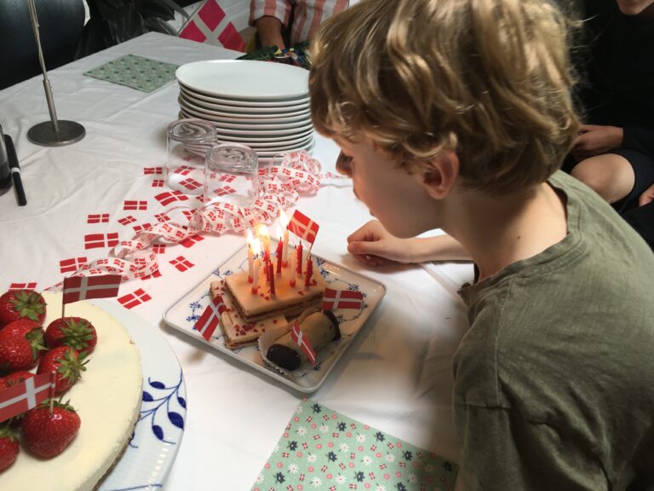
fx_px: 548
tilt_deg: -35.1
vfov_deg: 48.2
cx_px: 327
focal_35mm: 29
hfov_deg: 61.7
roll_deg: -6.5
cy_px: 246
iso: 25
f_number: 2.2
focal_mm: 4.15
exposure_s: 1/50
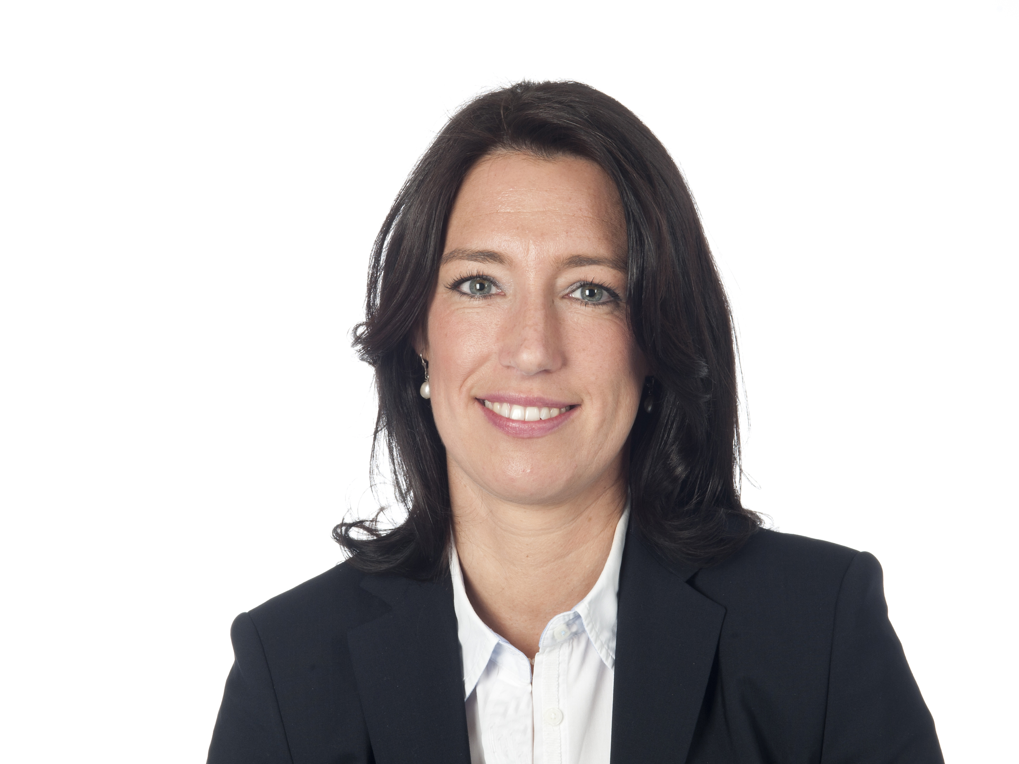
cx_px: 543
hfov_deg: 16.6
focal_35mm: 119
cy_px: 382
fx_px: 3503
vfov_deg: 12.4
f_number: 18
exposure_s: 1/125
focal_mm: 105
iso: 200
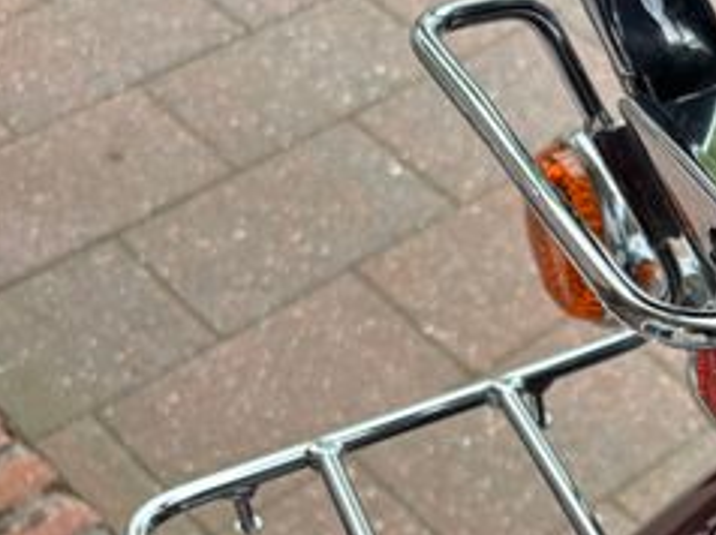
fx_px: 1446
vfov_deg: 20.3
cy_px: 541
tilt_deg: -54.0
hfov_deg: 26.5
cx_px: 698
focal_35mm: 70
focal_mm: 5.96
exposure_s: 1/462
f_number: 1.6
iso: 50
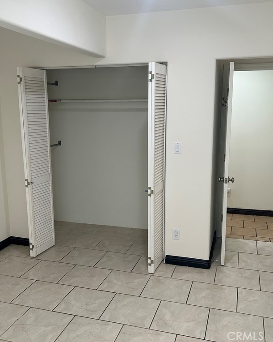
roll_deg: +0.5
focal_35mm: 34
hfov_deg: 43.3
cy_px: 171
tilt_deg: -11.0
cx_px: 139
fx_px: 343
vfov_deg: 52.8
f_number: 1.5
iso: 100
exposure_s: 1/120
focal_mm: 5.7
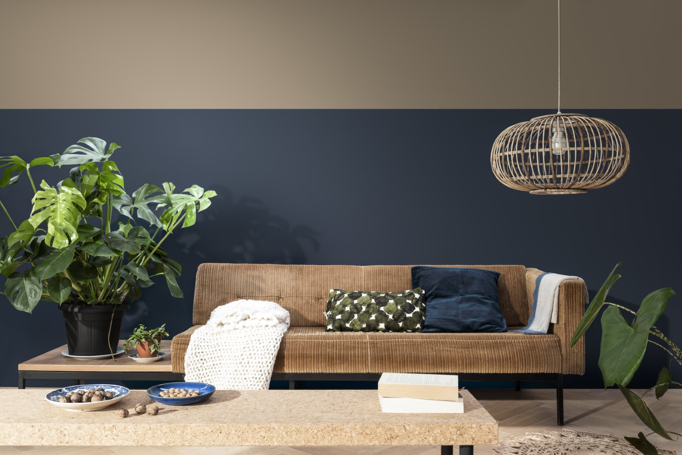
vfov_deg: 37.9
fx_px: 663
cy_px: 228
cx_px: 341
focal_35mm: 35
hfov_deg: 54.4
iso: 100
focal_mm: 35
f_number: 11
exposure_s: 1/1.67
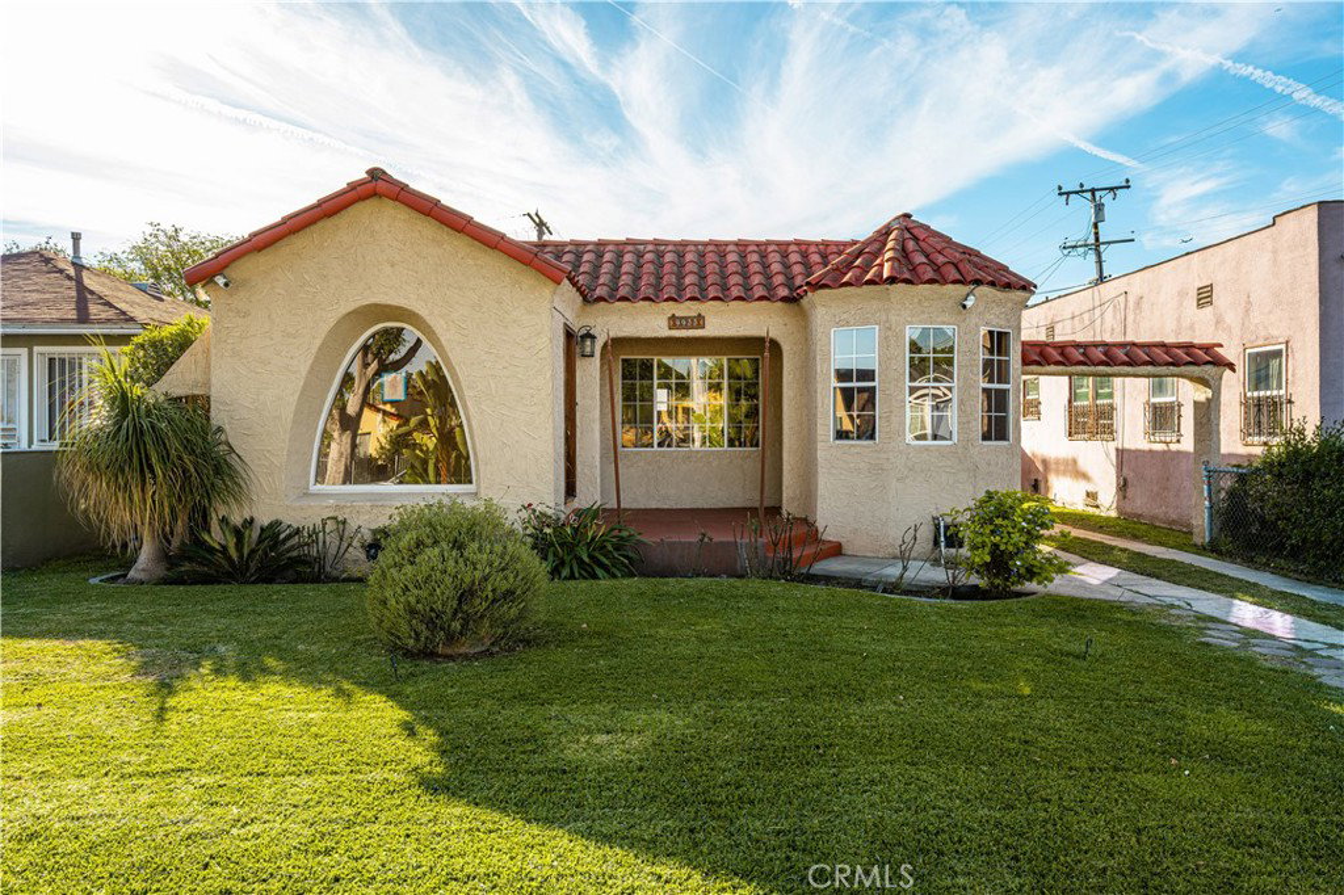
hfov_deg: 78.6
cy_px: 448
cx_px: 672
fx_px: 821
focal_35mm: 22
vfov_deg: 57.2
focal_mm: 22
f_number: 8
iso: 100
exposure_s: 1/200
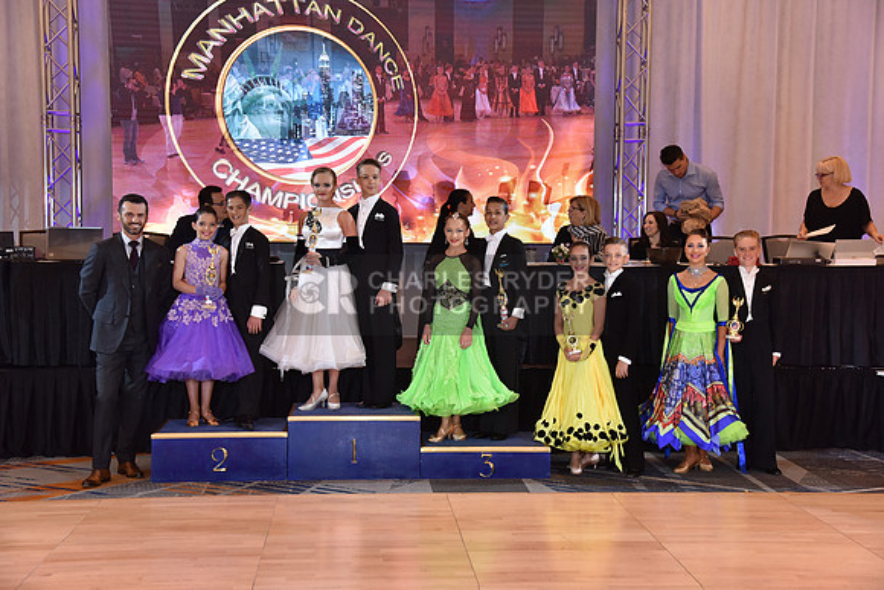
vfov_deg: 26.0
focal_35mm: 52
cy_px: 295
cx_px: 442
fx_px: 1277
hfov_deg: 38.2
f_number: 5
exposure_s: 1/250
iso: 1250
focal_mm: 52
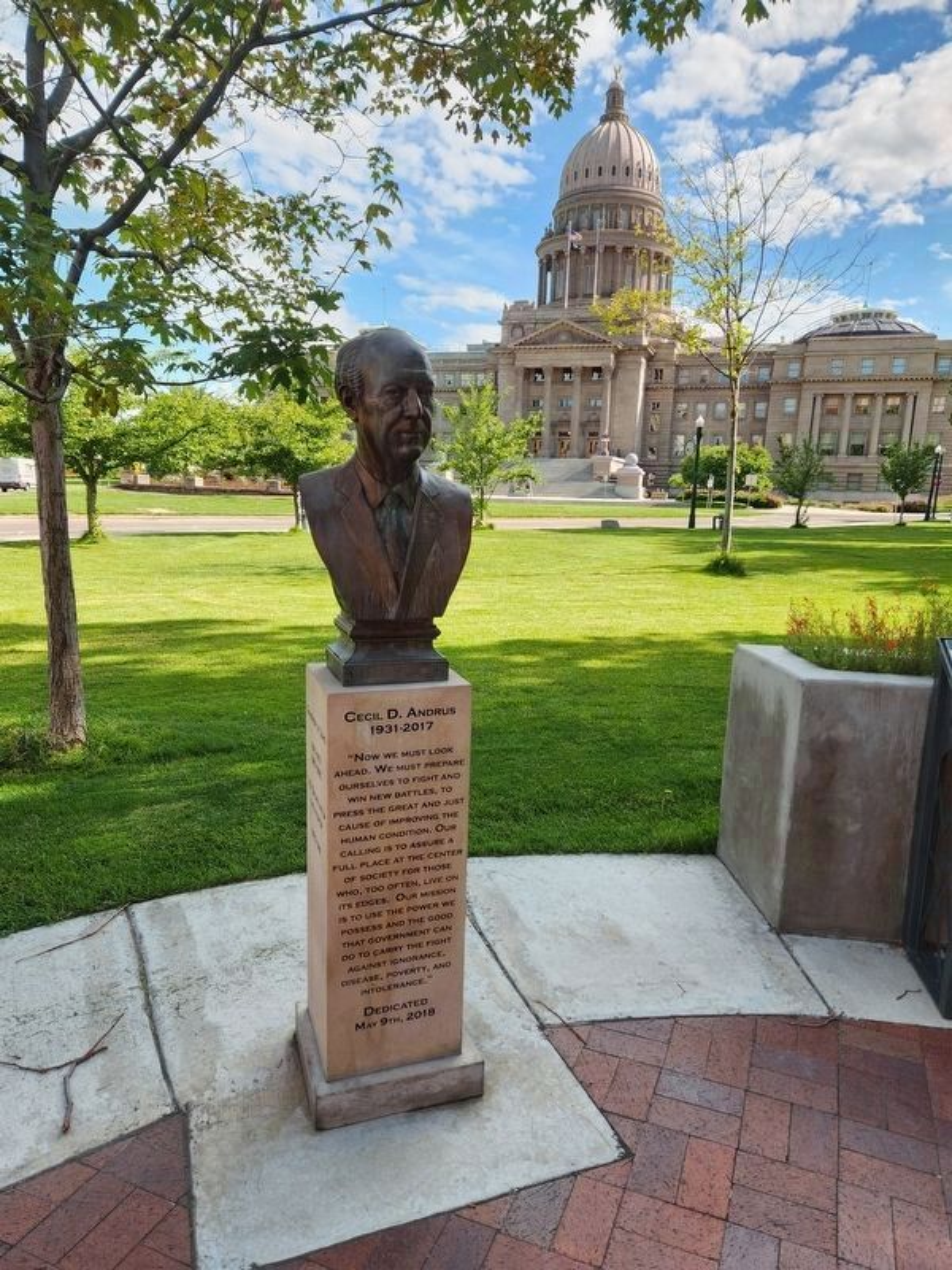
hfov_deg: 58.9
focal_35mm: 23
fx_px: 843
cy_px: 635
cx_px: 476
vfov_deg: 73.9
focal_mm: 5.4
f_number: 1.8
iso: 20
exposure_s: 1/337
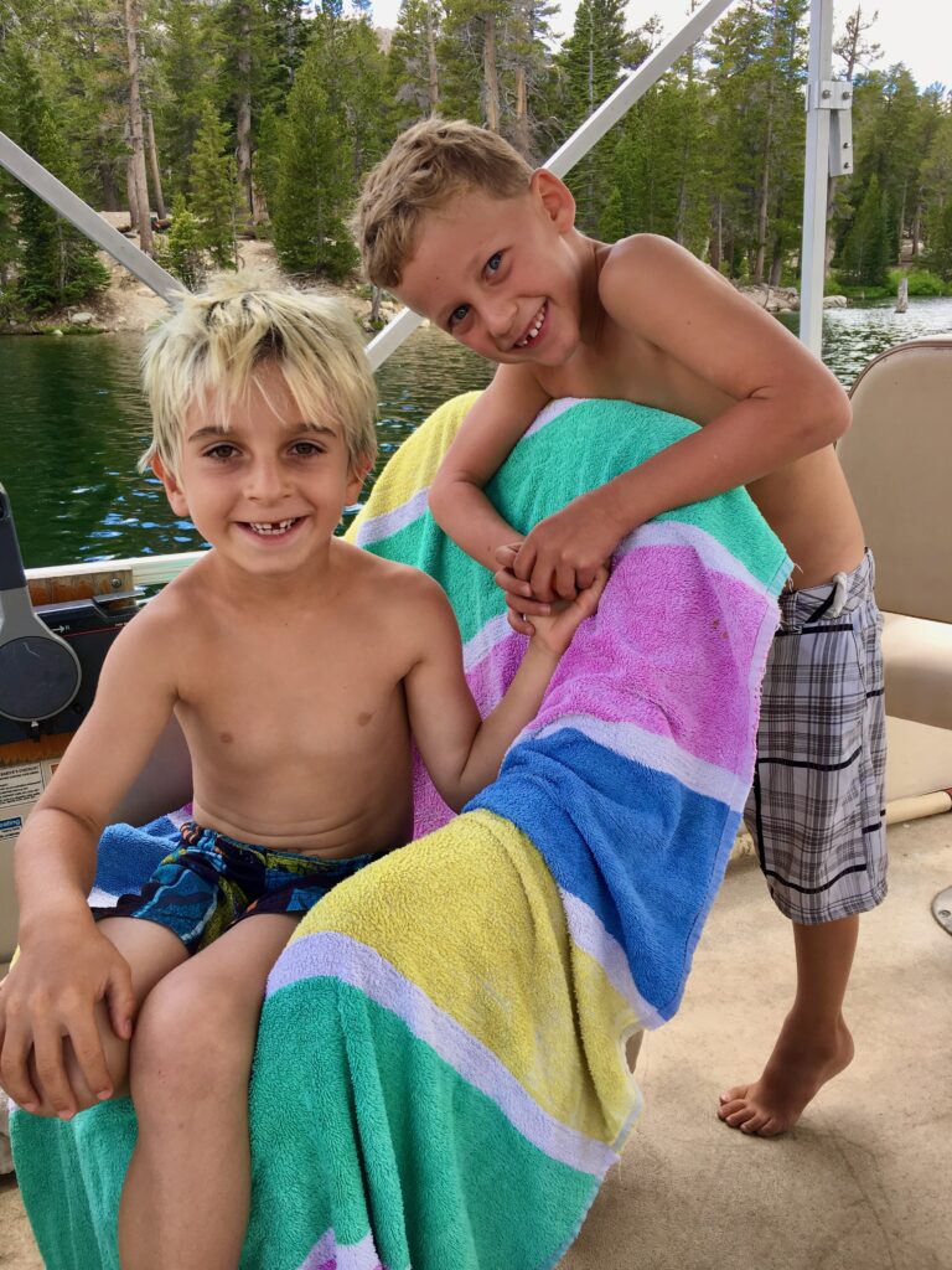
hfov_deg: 48.2
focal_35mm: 29
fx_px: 1063
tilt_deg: -18.3
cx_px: 476
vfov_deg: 61.7
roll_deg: -0.4
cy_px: 635
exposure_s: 1/322
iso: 25
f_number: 2.2
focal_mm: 4.15
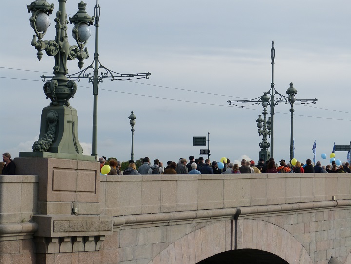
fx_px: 1298
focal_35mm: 128
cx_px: 176
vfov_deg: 11.6
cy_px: 132
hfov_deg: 15.4
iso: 100
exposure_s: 1/1000
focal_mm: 23.1
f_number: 4
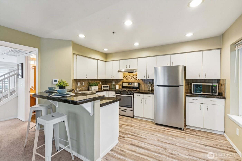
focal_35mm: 15
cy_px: 80
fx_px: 101
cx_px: 121
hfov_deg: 100.4
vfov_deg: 77.3
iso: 250
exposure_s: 1/2
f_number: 9
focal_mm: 10
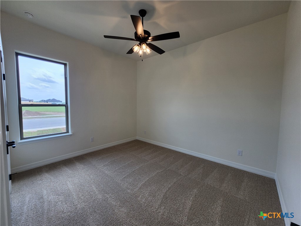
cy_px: 113
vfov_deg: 89.9
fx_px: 113
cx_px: 150
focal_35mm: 13
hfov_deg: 106.2
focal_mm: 2.2
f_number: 2.2
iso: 50
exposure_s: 1/128
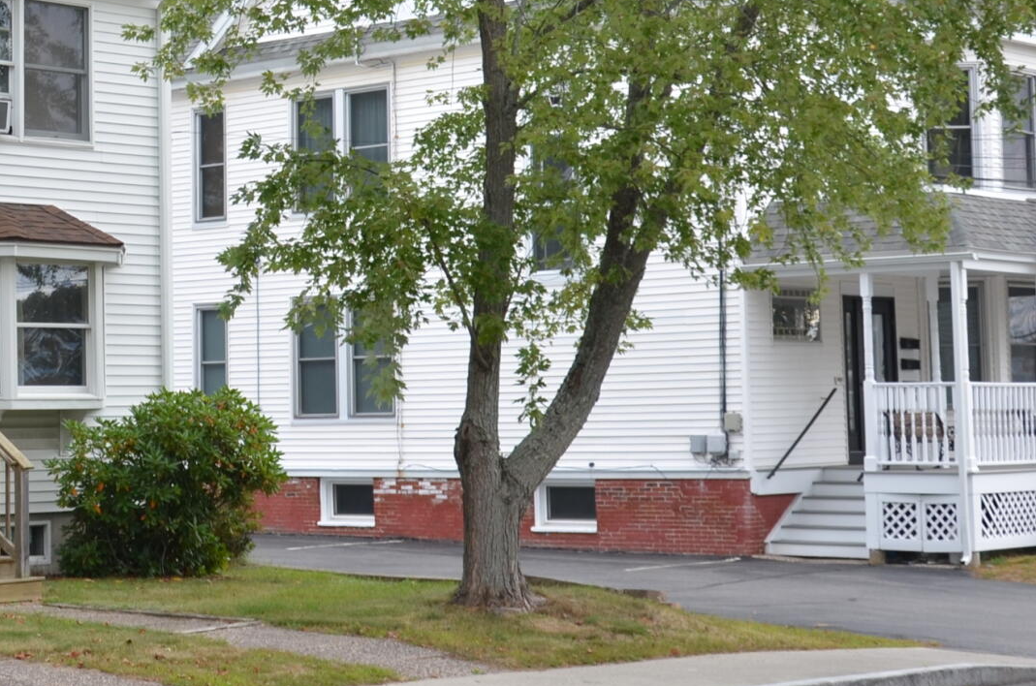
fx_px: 2539
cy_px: 165
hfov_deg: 22.5
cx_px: 87
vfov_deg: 15.3
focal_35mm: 88
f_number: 5
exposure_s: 1/100
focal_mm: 21
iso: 100
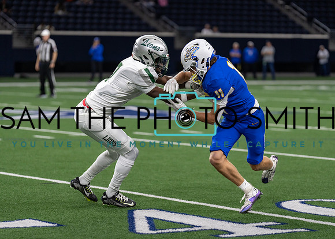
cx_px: 168
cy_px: 120
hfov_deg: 13.4
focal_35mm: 150
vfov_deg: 9.6
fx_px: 1428
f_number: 2.8
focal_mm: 140
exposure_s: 1/1000
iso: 1000
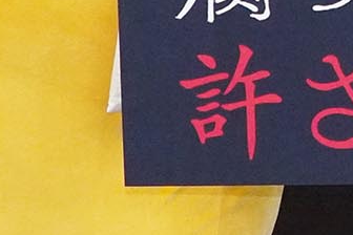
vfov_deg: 3.5
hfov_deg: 5.1
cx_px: 804
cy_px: -242
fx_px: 3837
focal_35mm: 391
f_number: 9
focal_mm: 39
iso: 3200
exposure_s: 1/125
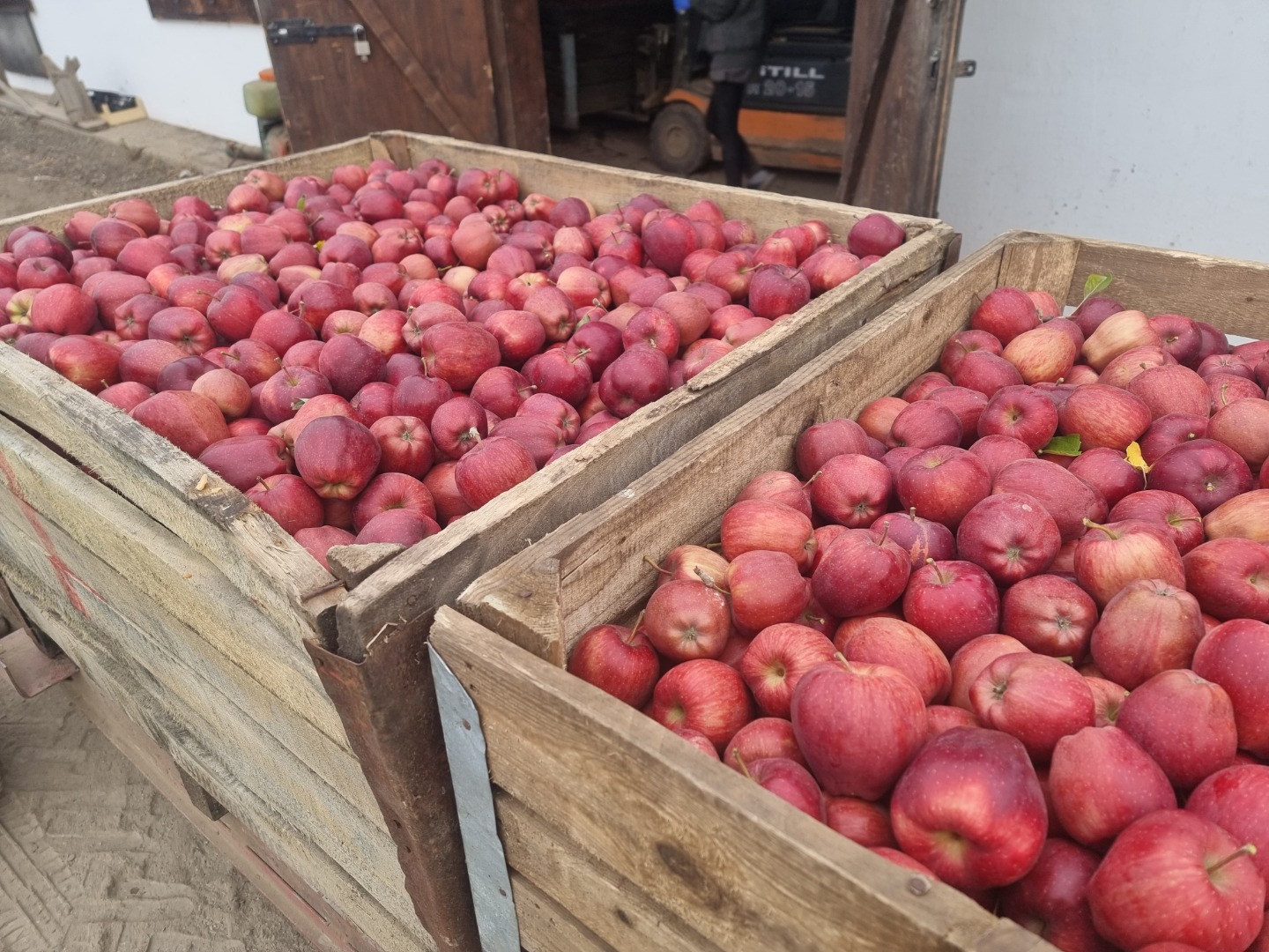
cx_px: 634
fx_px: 880
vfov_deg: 56.8
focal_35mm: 24
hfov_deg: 71.6
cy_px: 476
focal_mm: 6.7
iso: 50
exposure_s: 1/100
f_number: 1.8
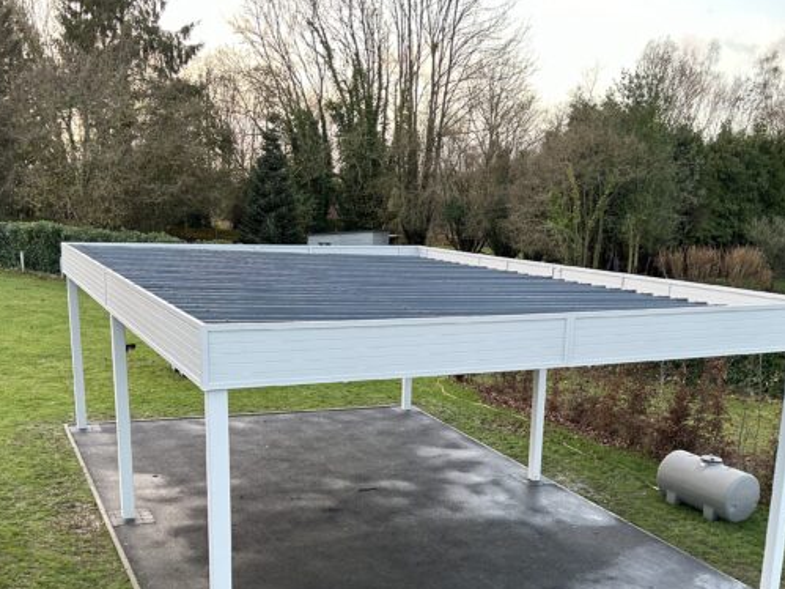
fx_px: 907
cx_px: 417
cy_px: 420
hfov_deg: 46.8
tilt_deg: -12.8
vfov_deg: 35.4
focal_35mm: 40
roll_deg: -1.6
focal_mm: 5.7
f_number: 1.5
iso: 100
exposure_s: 1/121
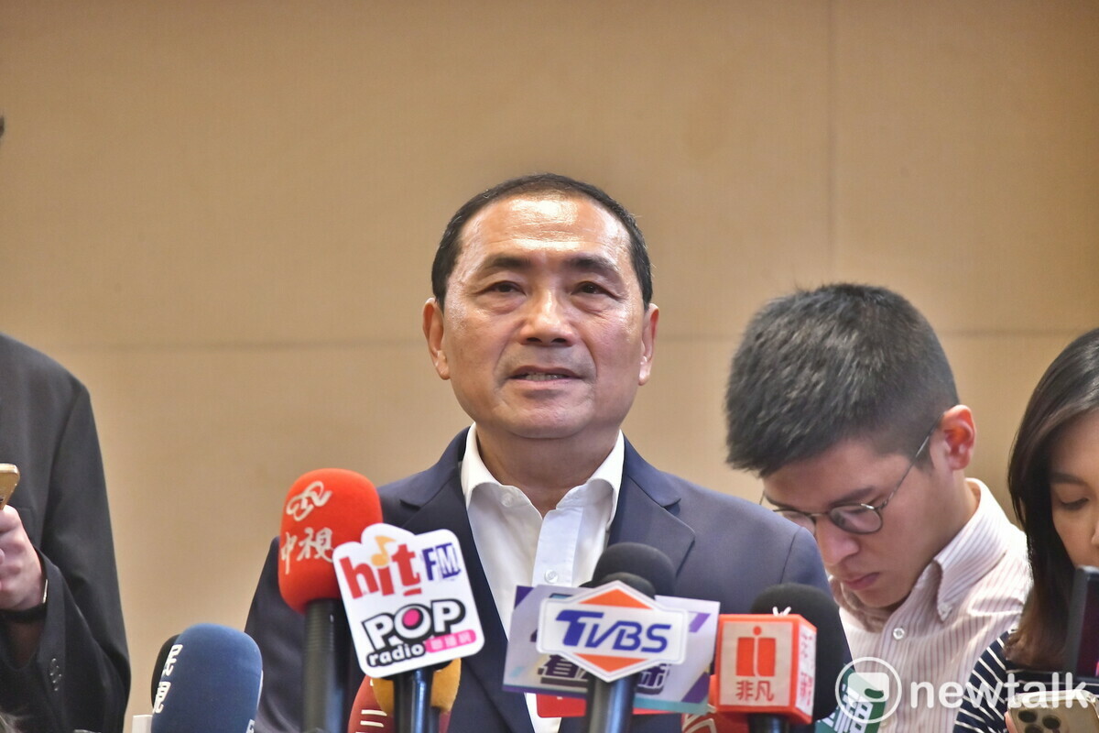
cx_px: 550
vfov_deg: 4.6
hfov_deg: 6.9
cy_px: 366
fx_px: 9158
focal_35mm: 300
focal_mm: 300
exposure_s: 1/80
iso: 4000
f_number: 7.1
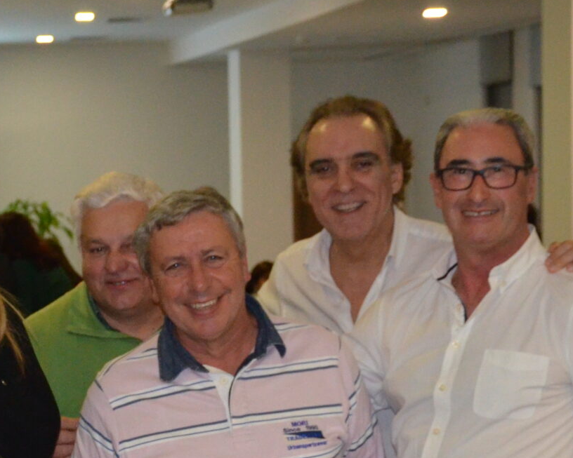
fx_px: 2391
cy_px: 427
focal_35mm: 141
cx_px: 26
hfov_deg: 13.5
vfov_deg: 10.9
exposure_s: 1/60
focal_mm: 32
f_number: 4.2
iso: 2500
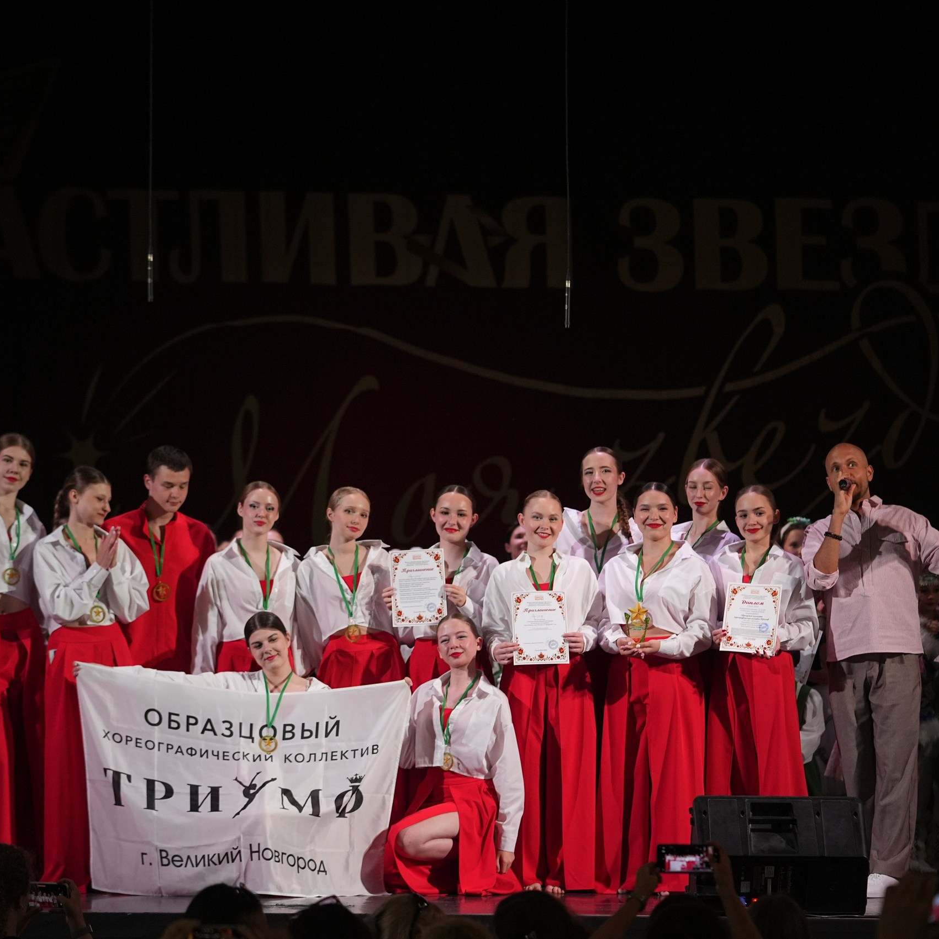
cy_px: 468
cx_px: 410
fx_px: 3652
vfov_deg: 14.7
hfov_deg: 14.6
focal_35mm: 119
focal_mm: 93
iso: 1600
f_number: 2.8
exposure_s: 1/250
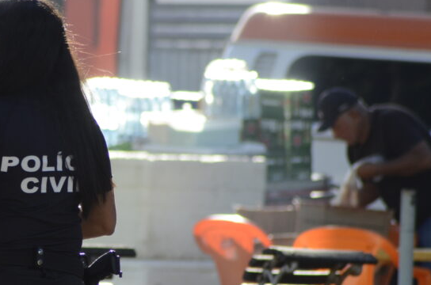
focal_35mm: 847
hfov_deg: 2.4
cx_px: 33
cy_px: 170
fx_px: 10117
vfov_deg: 1.6
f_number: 7.1
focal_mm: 300
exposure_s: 1/640
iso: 640
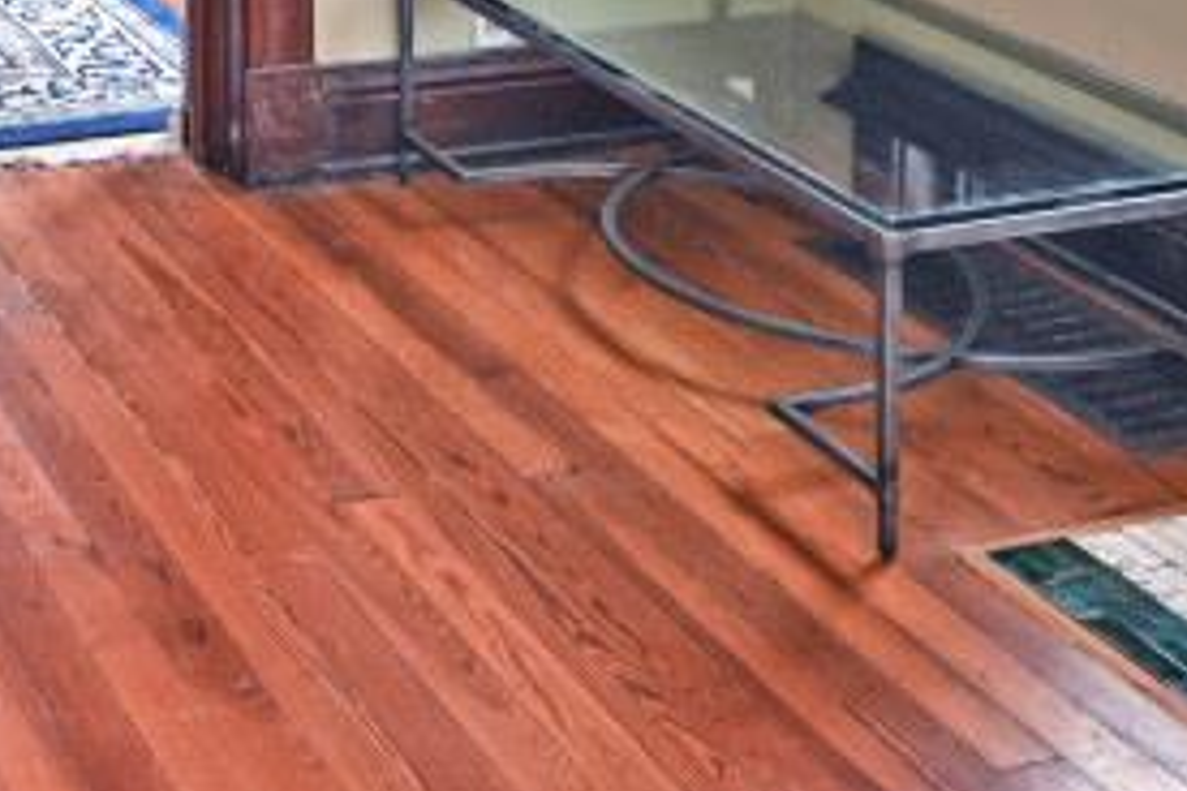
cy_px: -636
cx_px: 116
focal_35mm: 76
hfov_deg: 25.8
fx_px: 2506
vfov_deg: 15.4
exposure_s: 1/60
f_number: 4
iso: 450
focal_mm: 14
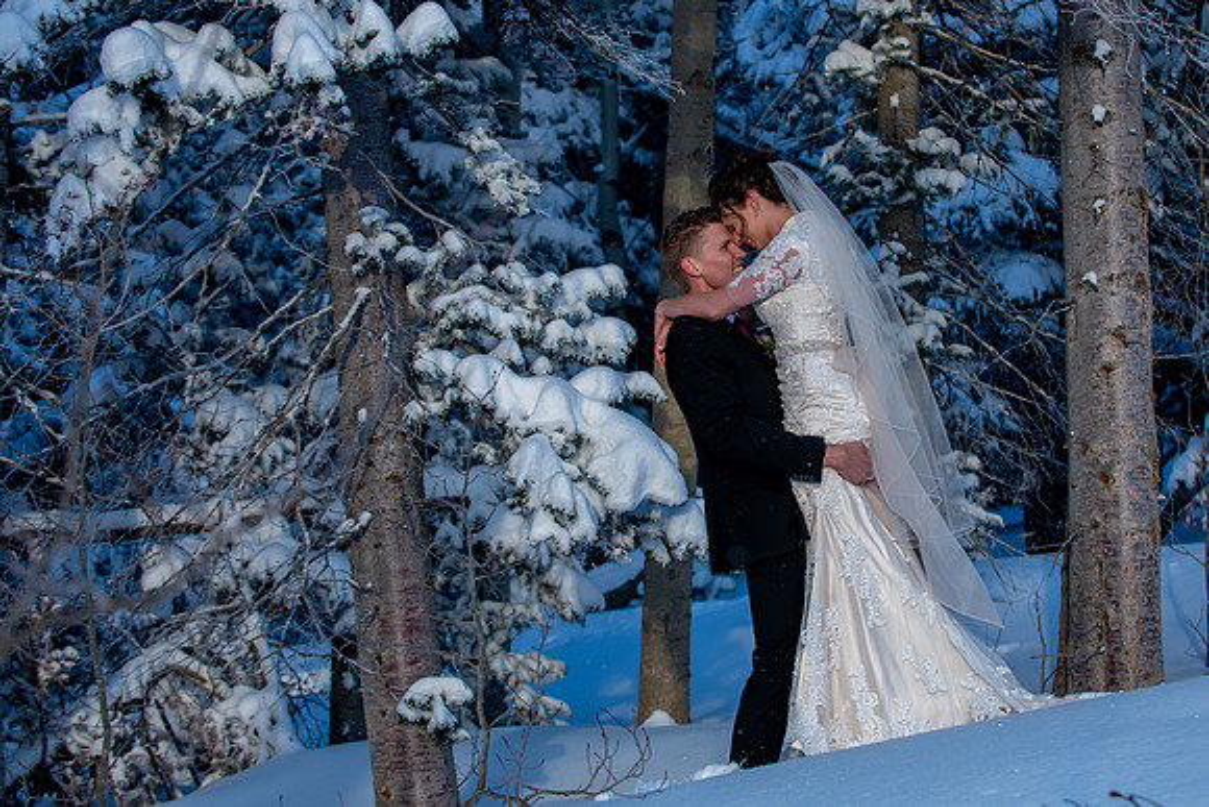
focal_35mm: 89
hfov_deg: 22.8
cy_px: 335
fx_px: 2988
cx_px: 729
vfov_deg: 15.4
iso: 320
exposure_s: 1/400
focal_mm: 70
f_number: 5
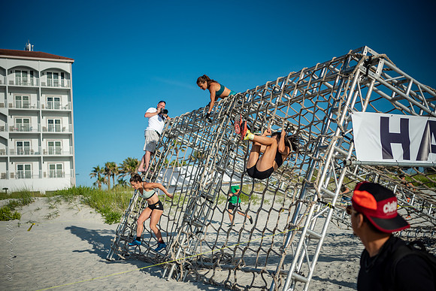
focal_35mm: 46
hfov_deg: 42.7
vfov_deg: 29.3
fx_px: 557
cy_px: 146
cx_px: 218
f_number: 2.8
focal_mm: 46
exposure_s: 1/4000
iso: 360
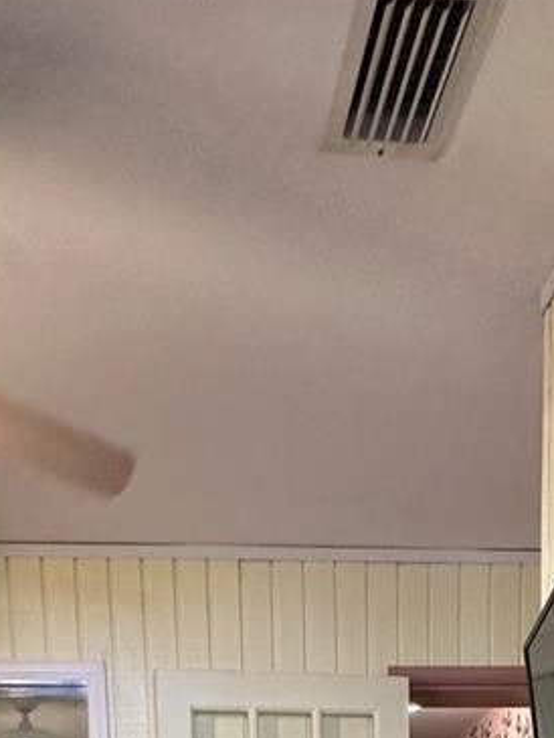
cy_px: 1122
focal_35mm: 46
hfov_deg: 31.5
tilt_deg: -12.9
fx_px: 981
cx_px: 271
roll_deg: -0.8
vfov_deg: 27.5
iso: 320
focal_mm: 2.22
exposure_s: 1/60
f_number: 2.2
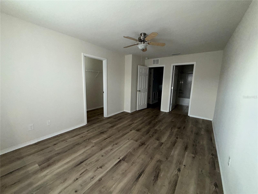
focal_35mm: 14
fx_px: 104
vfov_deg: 85.7
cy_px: 97
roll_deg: -1.6
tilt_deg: -8.7
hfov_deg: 102.1
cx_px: 129
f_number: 2.2
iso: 200
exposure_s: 1/60
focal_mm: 2.22
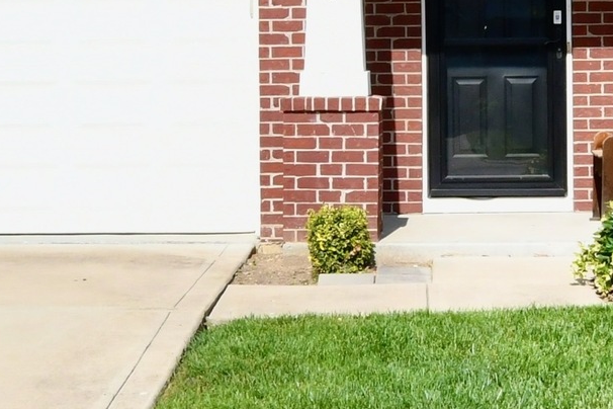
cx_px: 329
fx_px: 1209
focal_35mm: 71
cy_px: -320
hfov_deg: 28.4
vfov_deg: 16.3
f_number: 13
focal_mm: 14
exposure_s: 1/640
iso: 640
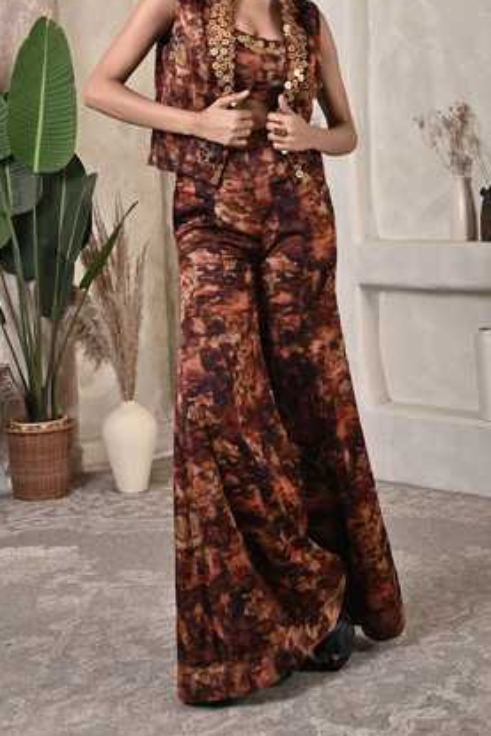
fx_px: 879
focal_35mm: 43
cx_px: 250
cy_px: 274
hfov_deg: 31.2
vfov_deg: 45.0
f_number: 5
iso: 80
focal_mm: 34
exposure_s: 1/200
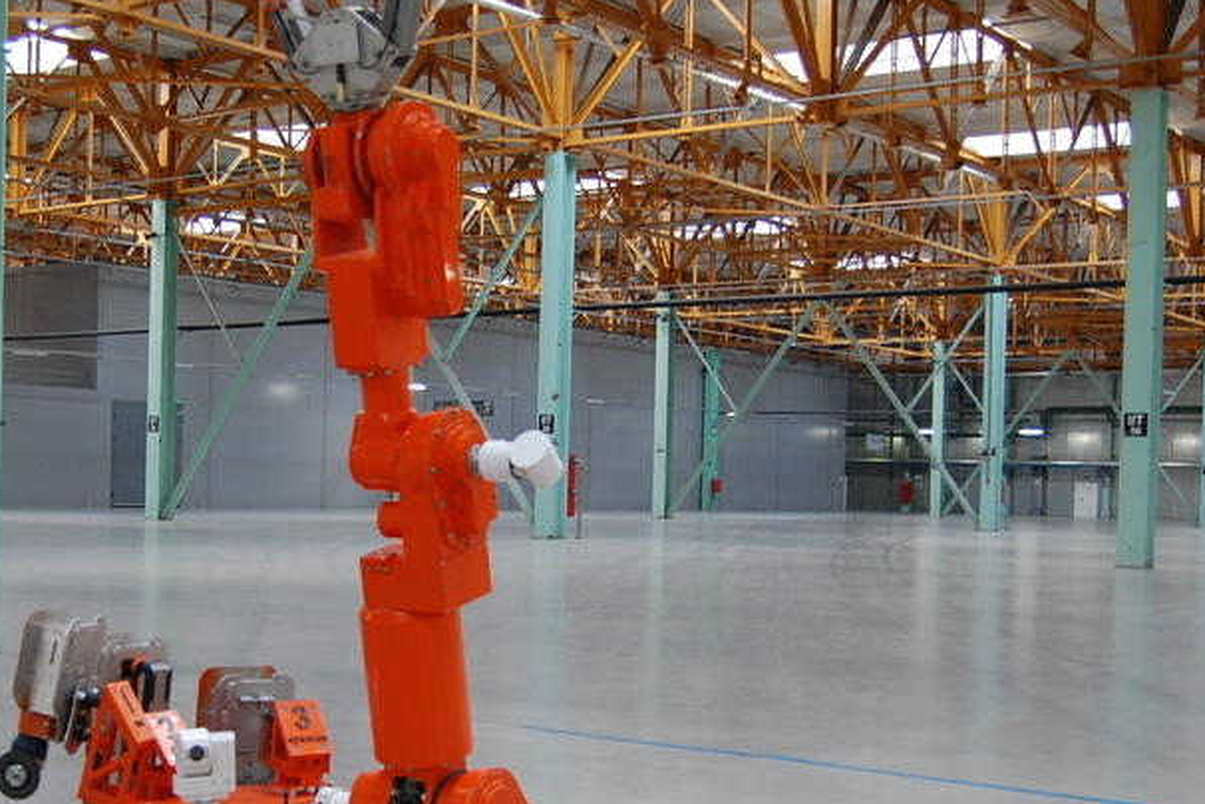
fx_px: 1703
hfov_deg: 38.4
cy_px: 537
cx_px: 379
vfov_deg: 26.4
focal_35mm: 51
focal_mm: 19
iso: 560
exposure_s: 1/30
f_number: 3.5
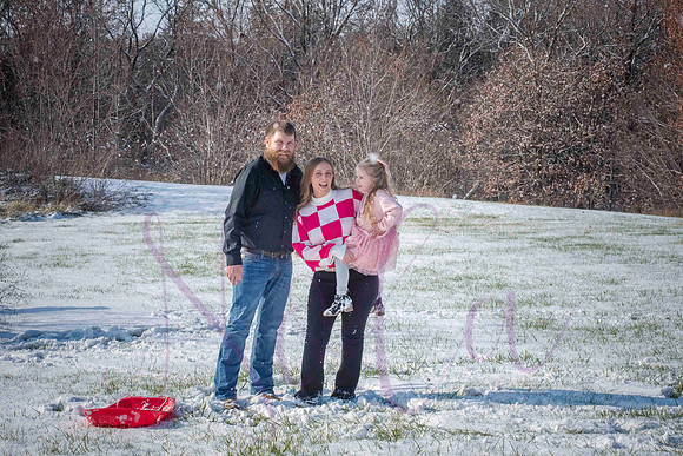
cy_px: 228
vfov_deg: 17.1
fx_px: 1518
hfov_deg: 25.4
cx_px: 342
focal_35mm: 80
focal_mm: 80
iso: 640
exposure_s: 1/1000
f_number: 16
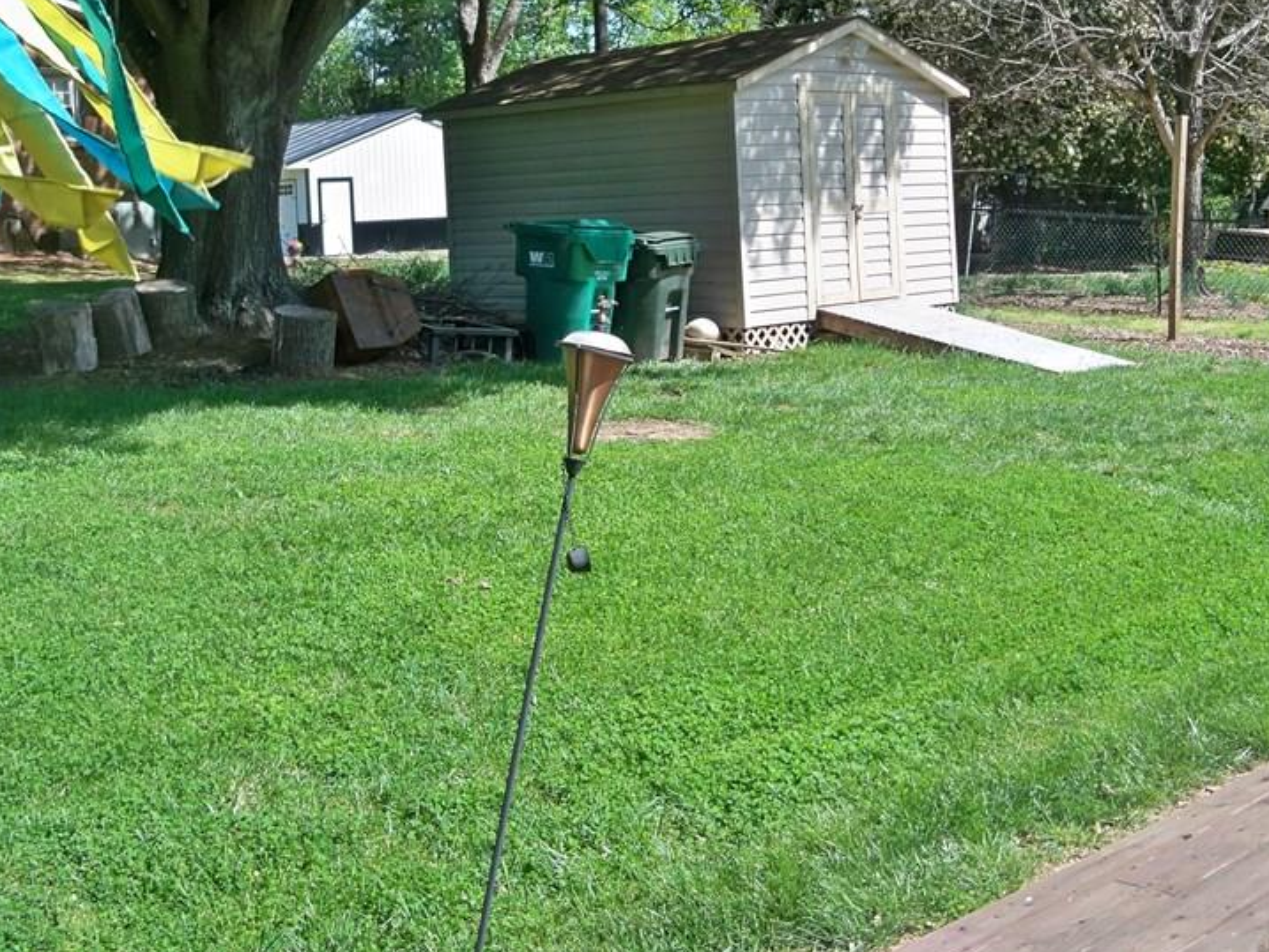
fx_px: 1833
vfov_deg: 29.0
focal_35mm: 50
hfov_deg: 38.1
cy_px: 352
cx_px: 750
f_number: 3.5
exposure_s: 1/400
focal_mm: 6.2
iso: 80
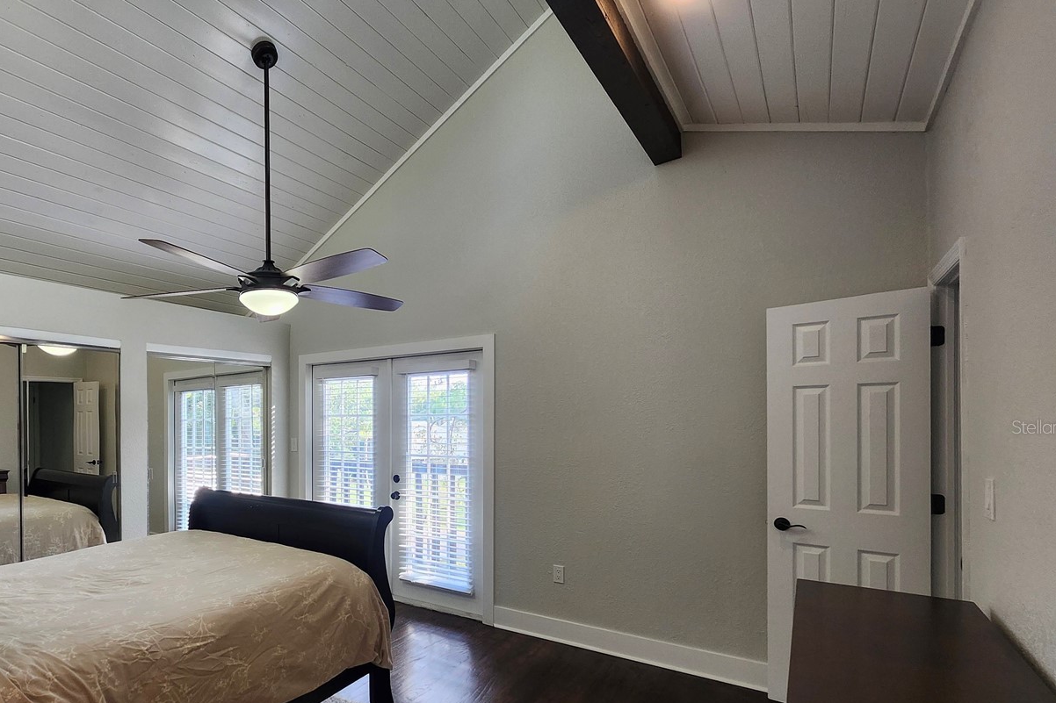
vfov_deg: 66.6
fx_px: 528
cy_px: 427
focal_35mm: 18
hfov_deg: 88.1
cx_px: 392
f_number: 2.2
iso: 100
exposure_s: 1/60
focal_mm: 1.74
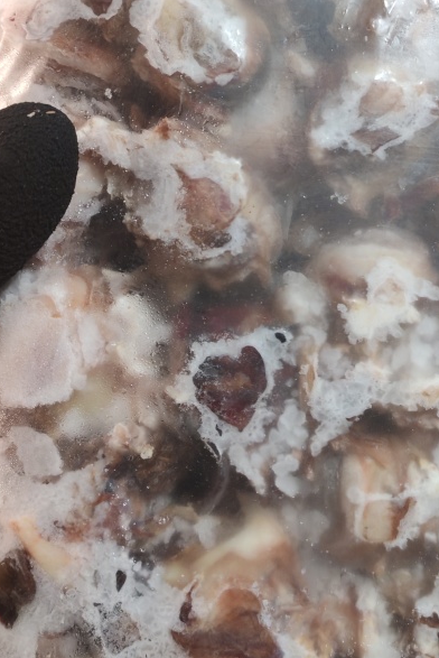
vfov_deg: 38.3
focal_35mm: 51
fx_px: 932
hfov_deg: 26.2
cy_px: 199
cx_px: 328
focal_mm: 5.52
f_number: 1.95
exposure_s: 1/100
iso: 320
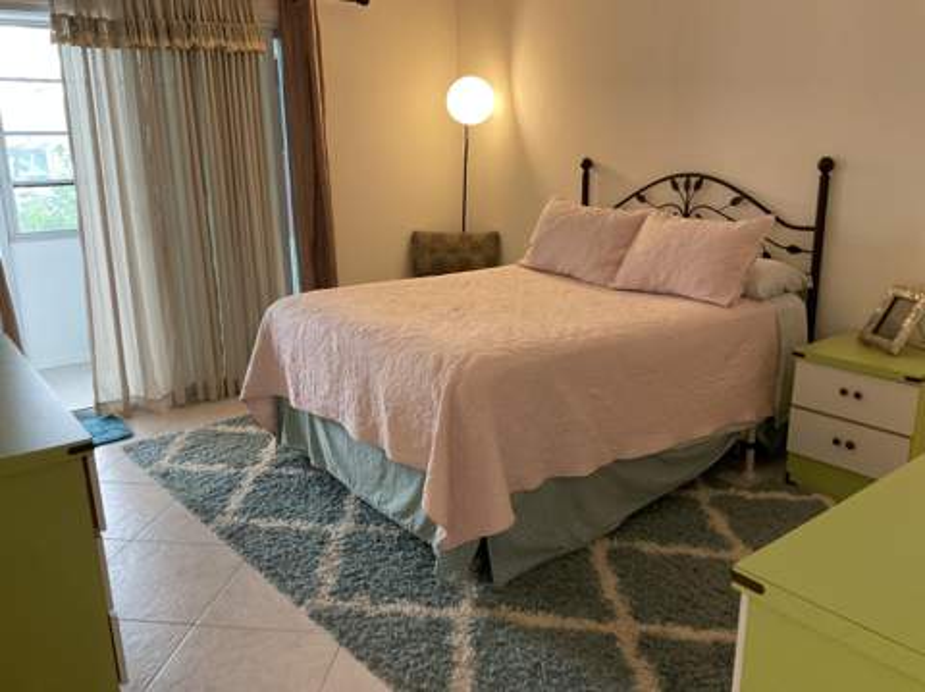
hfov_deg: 61.7
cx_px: 462
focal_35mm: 29
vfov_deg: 48.2
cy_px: 346
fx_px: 774
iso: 125
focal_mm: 3
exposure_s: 1/60
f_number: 1.8
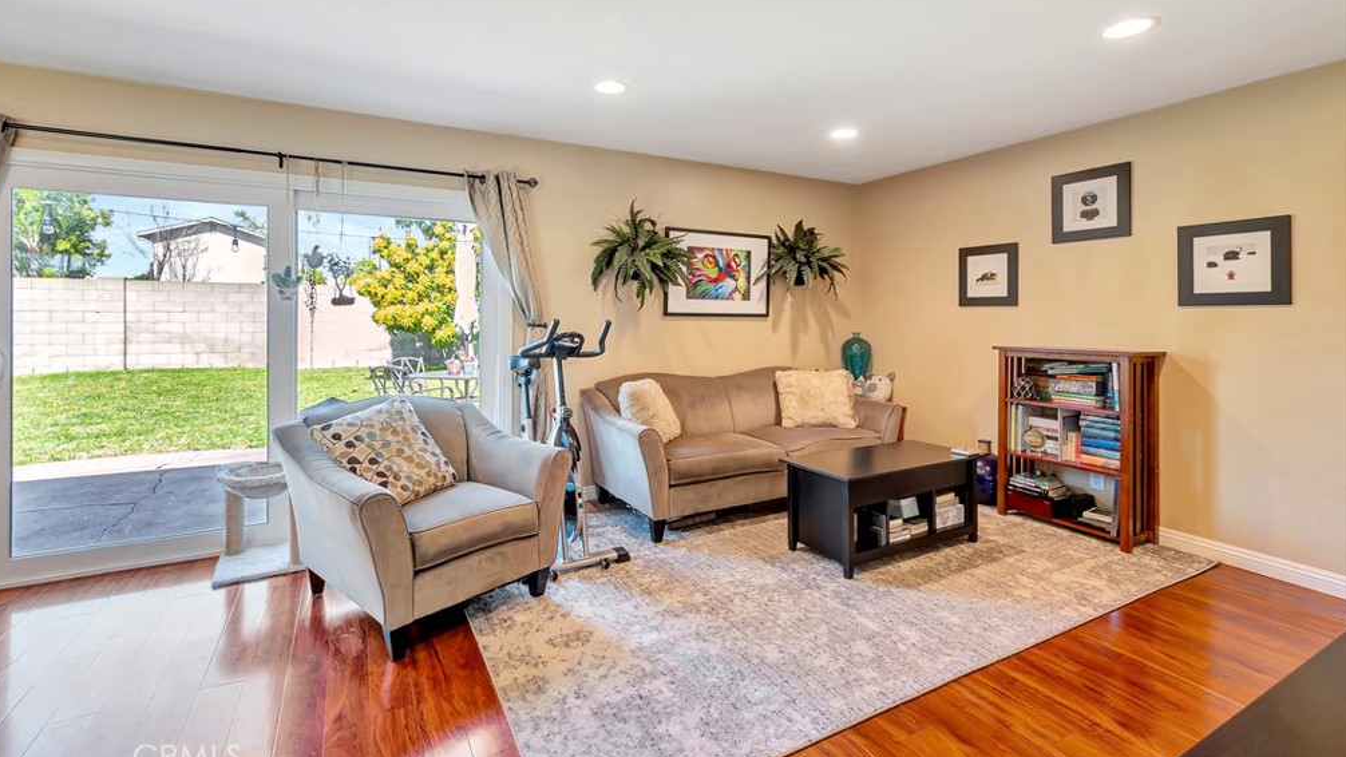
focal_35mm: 16
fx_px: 571
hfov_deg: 99.4
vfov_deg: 66.7
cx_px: 669
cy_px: 319
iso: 100
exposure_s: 1/6
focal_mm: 10
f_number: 5.6
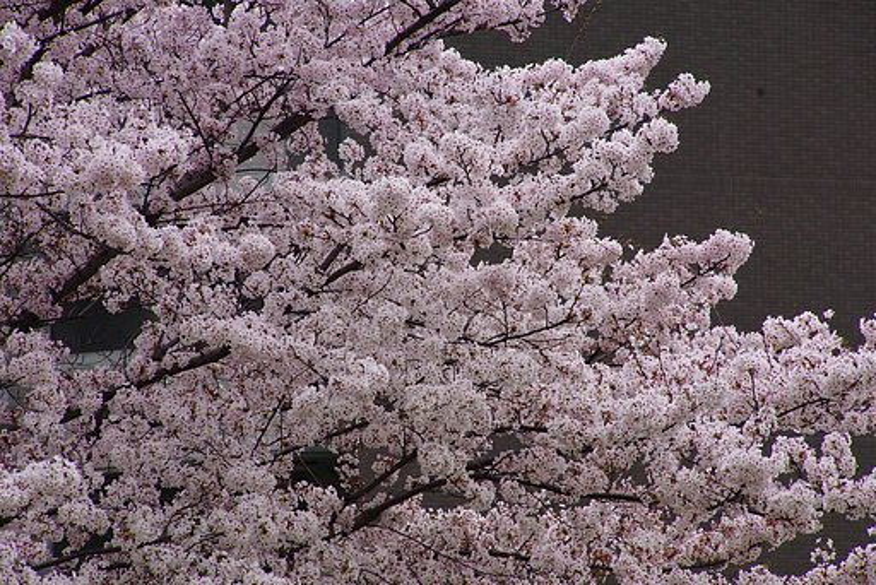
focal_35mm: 420
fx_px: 10225
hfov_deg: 4.9
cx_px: 438
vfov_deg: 3.3
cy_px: 292
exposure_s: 1/500
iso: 1250
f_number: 14
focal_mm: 280
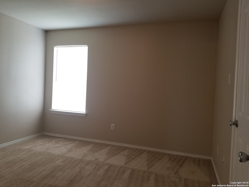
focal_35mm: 26
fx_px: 187
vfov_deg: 53.1
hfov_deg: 67.3
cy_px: 94
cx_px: 124
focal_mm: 4.25
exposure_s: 1/60
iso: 125
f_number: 1.7
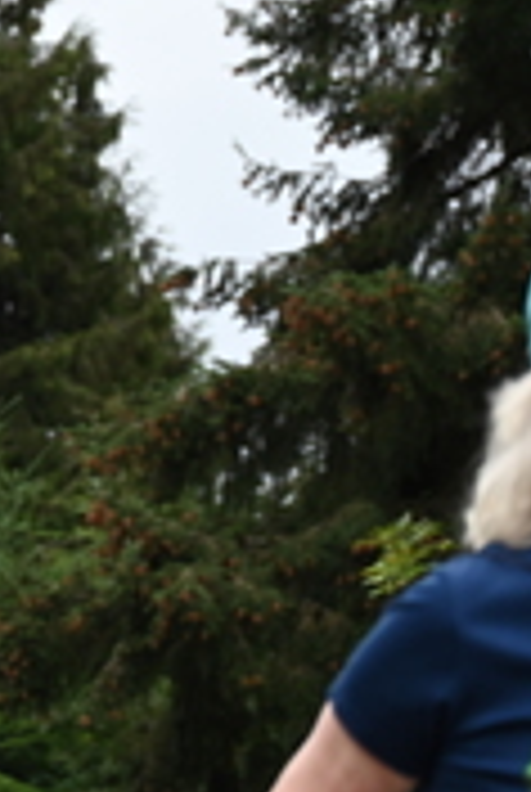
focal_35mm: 284
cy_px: 754
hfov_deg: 4.8
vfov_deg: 7.2
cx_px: -418
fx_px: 6258
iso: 400
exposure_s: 1/125
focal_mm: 91
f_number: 6.3
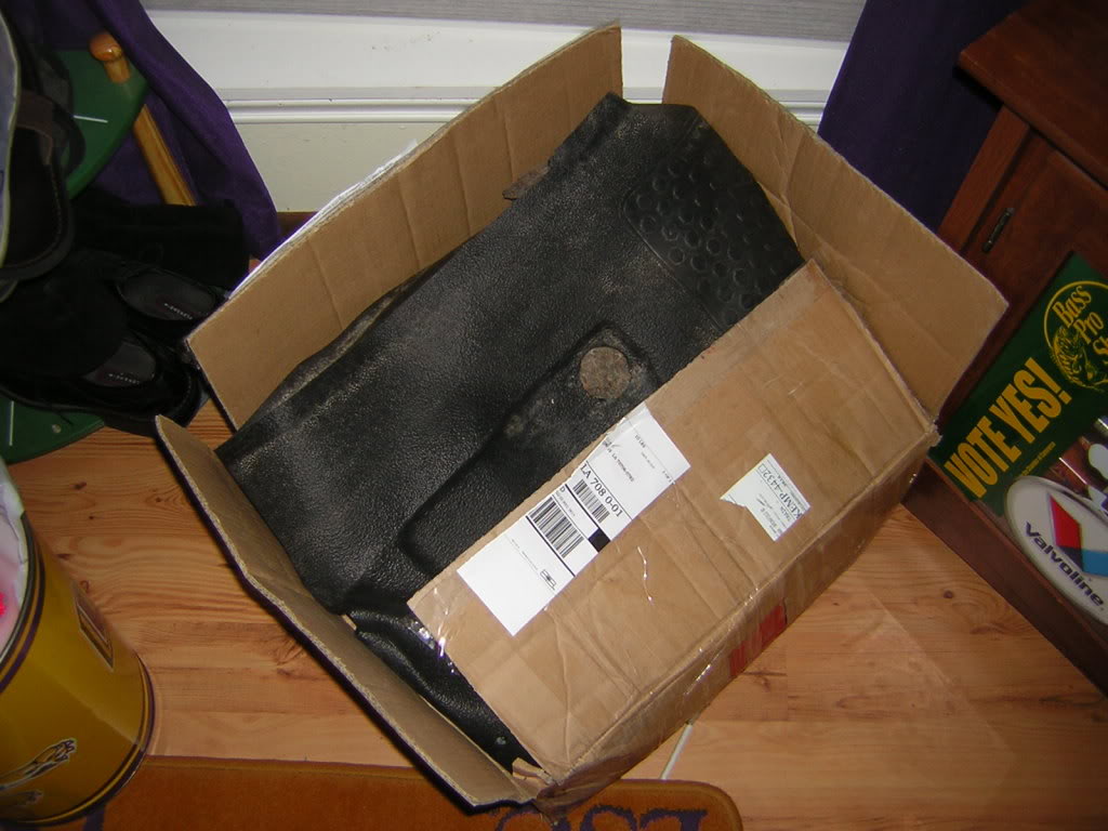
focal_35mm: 36
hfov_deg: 51.4
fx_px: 1152
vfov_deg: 39.7
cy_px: 416
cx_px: 554
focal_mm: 4.7
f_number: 2.6
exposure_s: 1/60.1
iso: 50
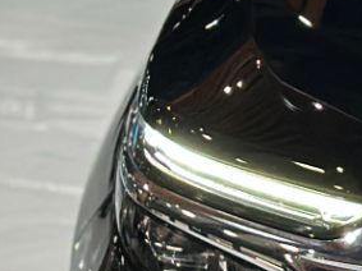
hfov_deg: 5.9
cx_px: 837
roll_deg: +1.7
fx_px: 3408
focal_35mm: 326
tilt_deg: -11.0
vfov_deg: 4.6
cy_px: 165
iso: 200
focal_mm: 6.86
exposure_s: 1/102
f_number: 1.78
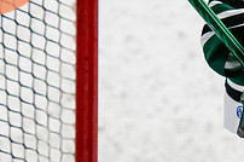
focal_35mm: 977
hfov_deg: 2.1
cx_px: 389
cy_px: 172
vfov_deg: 1.4
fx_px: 6611
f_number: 3.2
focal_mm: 130
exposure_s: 1/640
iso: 2000
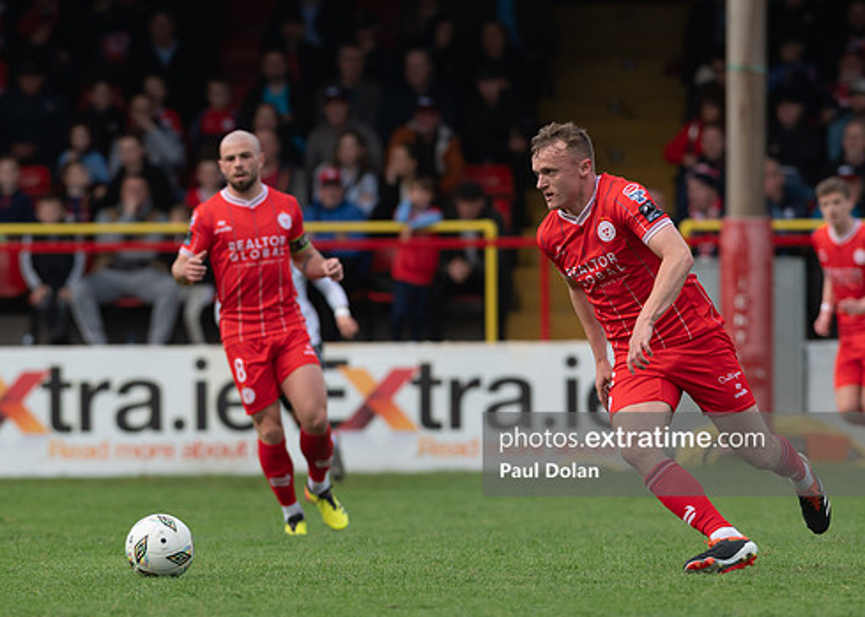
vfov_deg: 3.2
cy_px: 270
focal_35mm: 445
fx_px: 10929
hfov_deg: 4.5
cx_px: 414
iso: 800
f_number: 4.5
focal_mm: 300
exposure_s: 1/1250
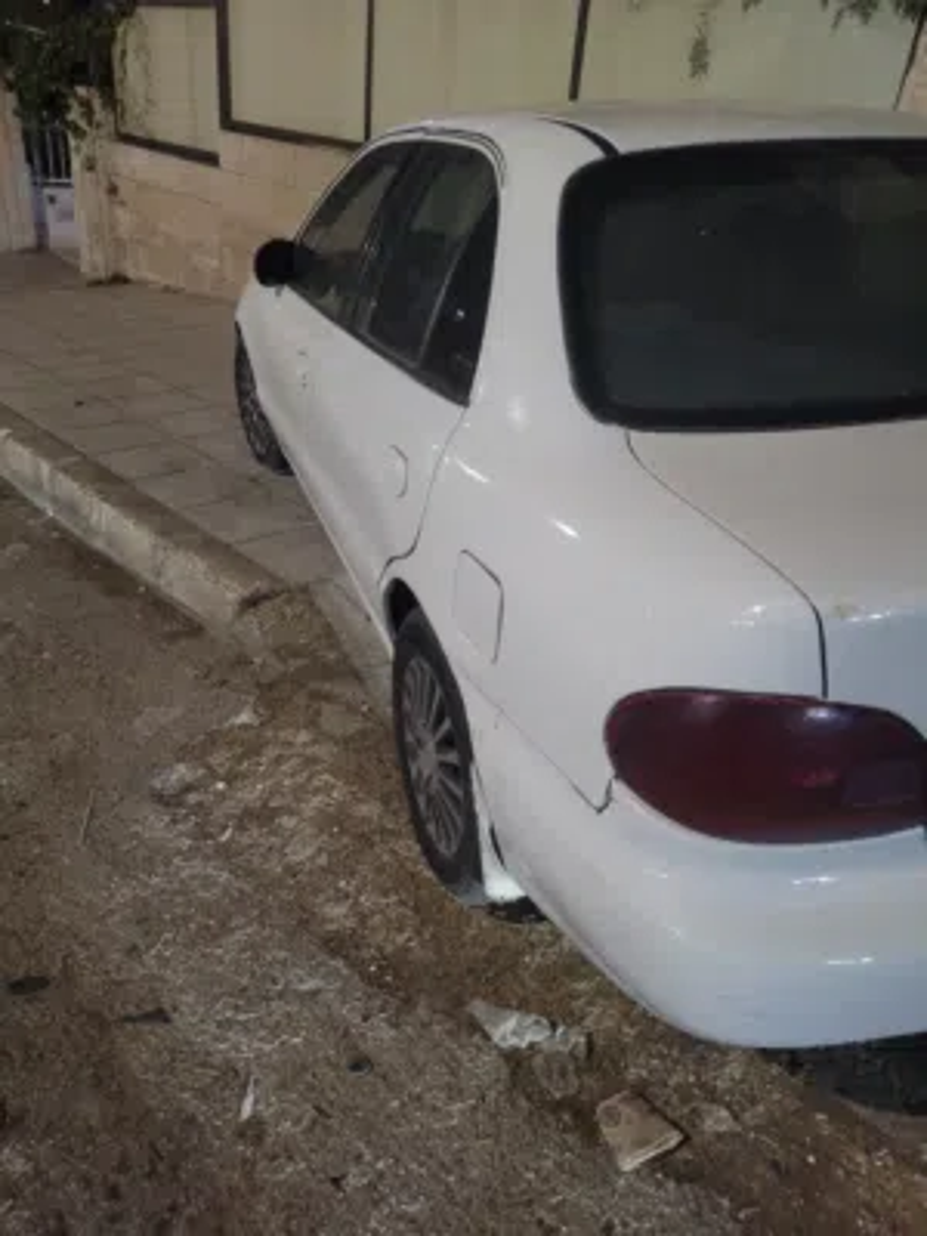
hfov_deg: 53.1
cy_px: 618
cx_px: 464
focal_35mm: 26
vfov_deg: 67.3
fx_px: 928
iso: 640
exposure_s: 1/25
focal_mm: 5.4
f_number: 1.8
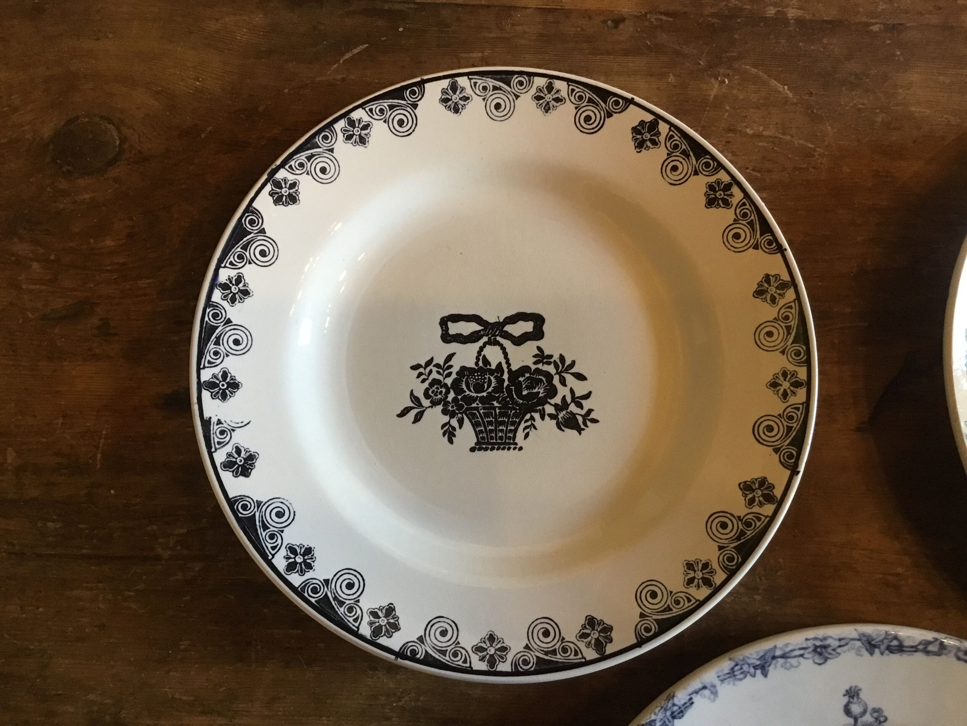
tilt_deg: -80.1
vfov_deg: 45.4
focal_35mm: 31
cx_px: 484
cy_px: 363
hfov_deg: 58.4
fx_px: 866
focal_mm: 3.3
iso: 200
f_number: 2.4
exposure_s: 1/20
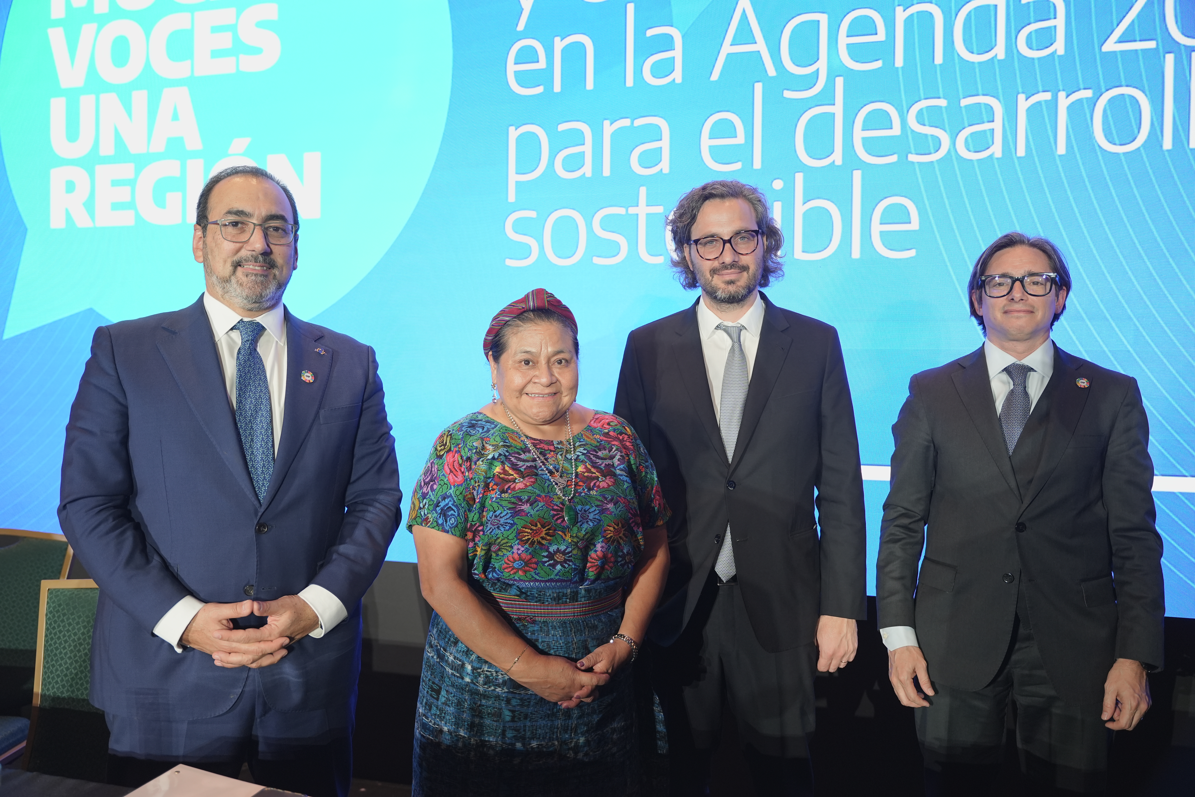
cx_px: 598
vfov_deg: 43.1
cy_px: 398
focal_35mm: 30
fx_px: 1009
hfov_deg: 61.3
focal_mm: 30.4
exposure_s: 1/125
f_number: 2.8
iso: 1000
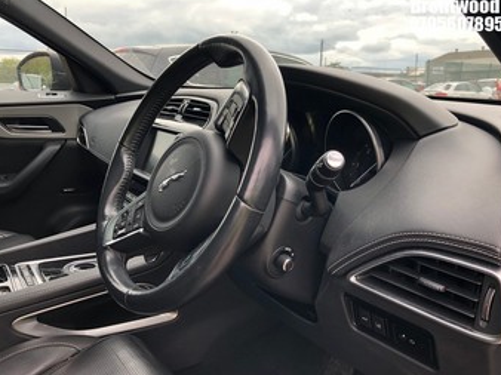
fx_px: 419
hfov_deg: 61.7
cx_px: 256
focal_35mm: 29
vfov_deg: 48.2
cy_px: 190
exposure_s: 1/120
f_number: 1.8
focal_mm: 4
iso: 40
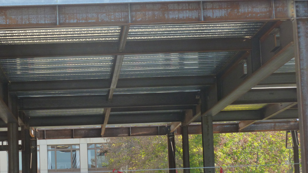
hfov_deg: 16.7
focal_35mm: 128
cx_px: 112
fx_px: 1045
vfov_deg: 9.4
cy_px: 32
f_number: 4.6
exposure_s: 1/125
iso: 160
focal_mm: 15.1
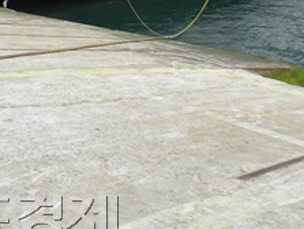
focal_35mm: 67
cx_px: -15
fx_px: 589
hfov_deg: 27.0
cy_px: -72
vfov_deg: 20.1
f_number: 4.5
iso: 160
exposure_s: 1/1000
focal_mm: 4
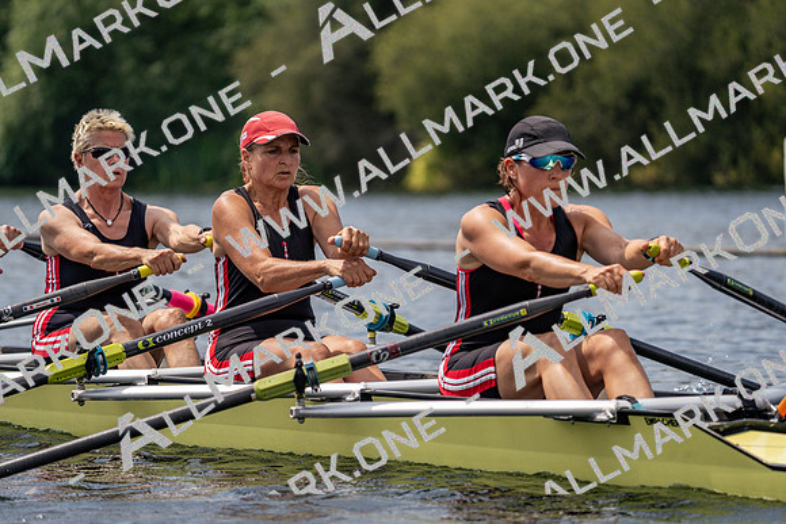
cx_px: 393
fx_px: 5852
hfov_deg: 7.7
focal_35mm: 268
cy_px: 262
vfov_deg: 5.1
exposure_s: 1/1600
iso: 200
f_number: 5.6
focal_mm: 268
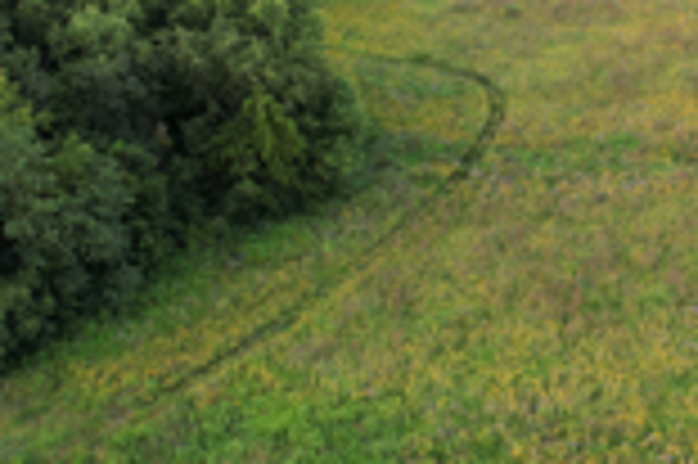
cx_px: 684
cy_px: 113
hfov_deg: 29.5
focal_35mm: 64
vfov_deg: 21.0
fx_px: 1240
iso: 110
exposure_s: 1/60
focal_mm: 8.38
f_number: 2.8
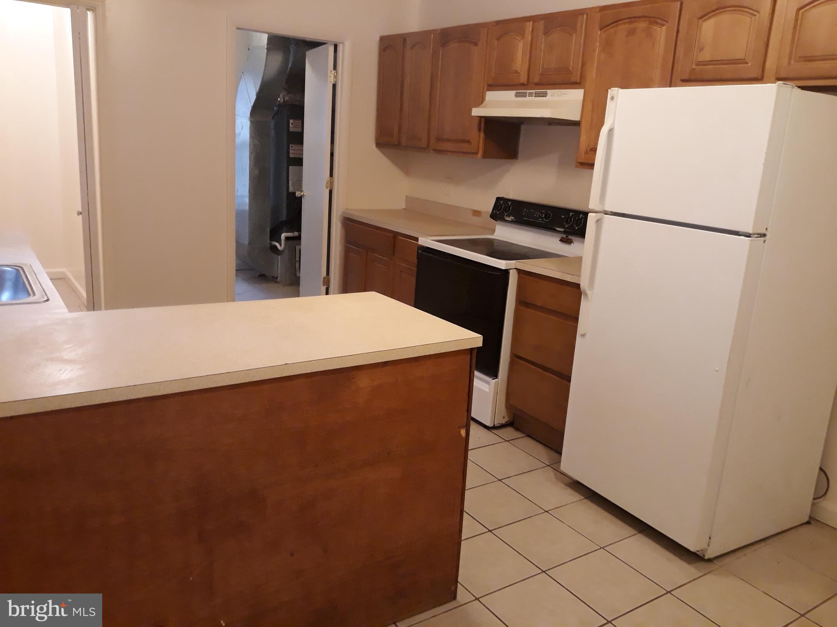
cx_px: 418
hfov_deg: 63.4
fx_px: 677
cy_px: 314
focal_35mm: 28
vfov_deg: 49.7
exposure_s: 1/24
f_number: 1.7
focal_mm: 3.7
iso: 320
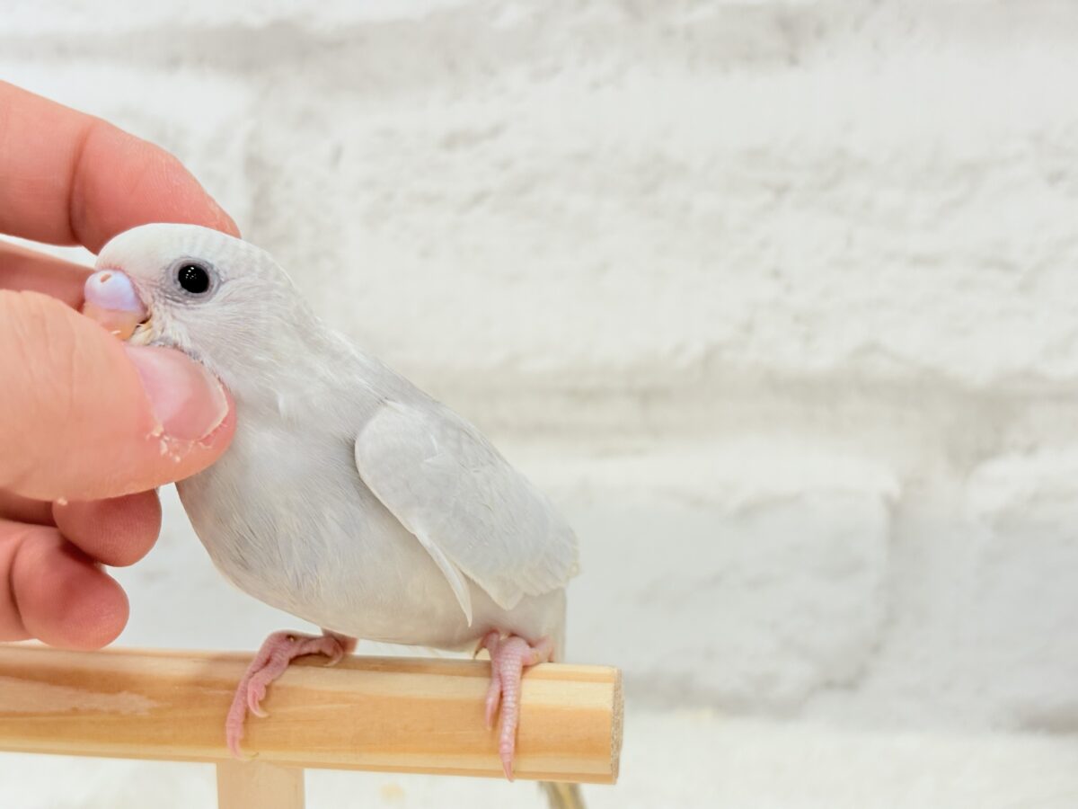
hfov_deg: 36.8
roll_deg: +1.9
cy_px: 404
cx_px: 539
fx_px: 1619
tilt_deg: -11.1
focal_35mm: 52
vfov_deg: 28.0
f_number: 1.6
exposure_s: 1/100
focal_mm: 5.96
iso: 64
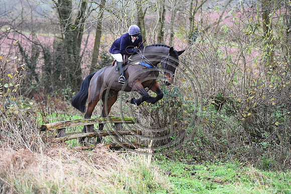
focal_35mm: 135
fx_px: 1091
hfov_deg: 15.2
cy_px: 97
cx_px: 146
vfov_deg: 10.1
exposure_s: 1/1000
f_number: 3.5
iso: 1800
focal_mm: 135
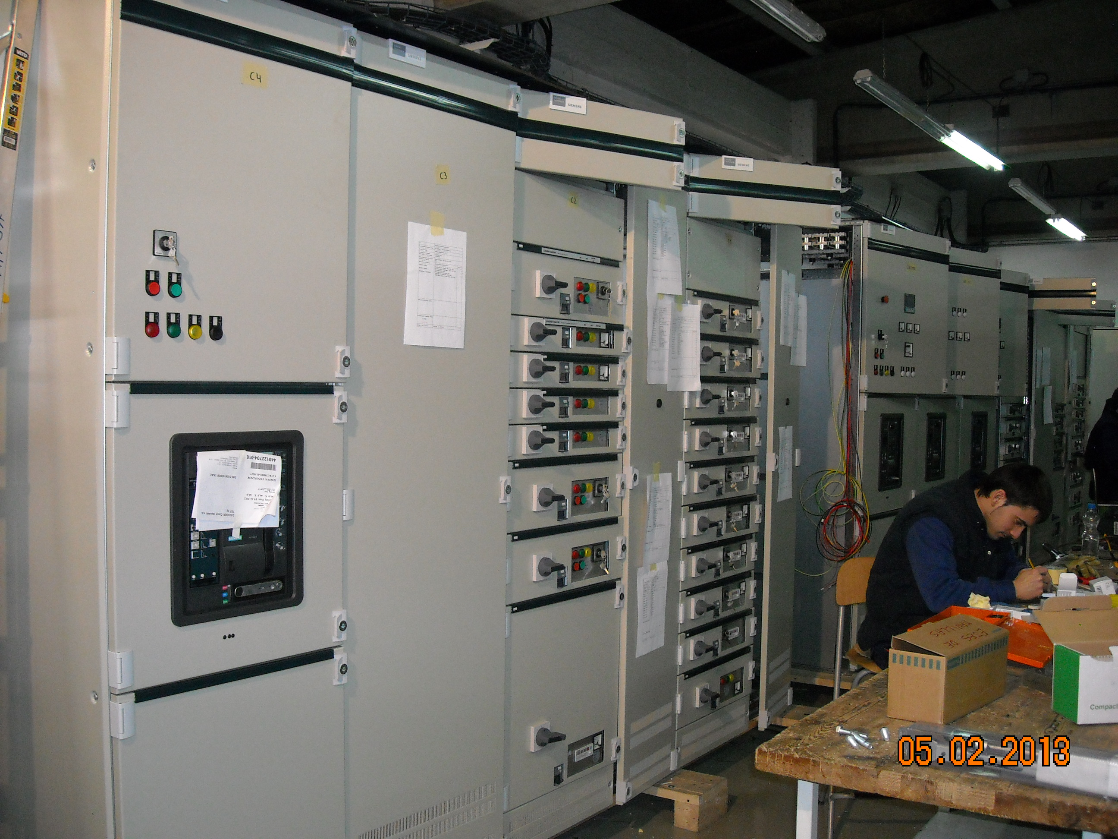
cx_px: 559
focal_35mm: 35
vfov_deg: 40.7
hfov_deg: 52.6
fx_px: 1130
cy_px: 420
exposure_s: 1/60
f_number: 2.8
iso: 400
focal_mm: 5.7
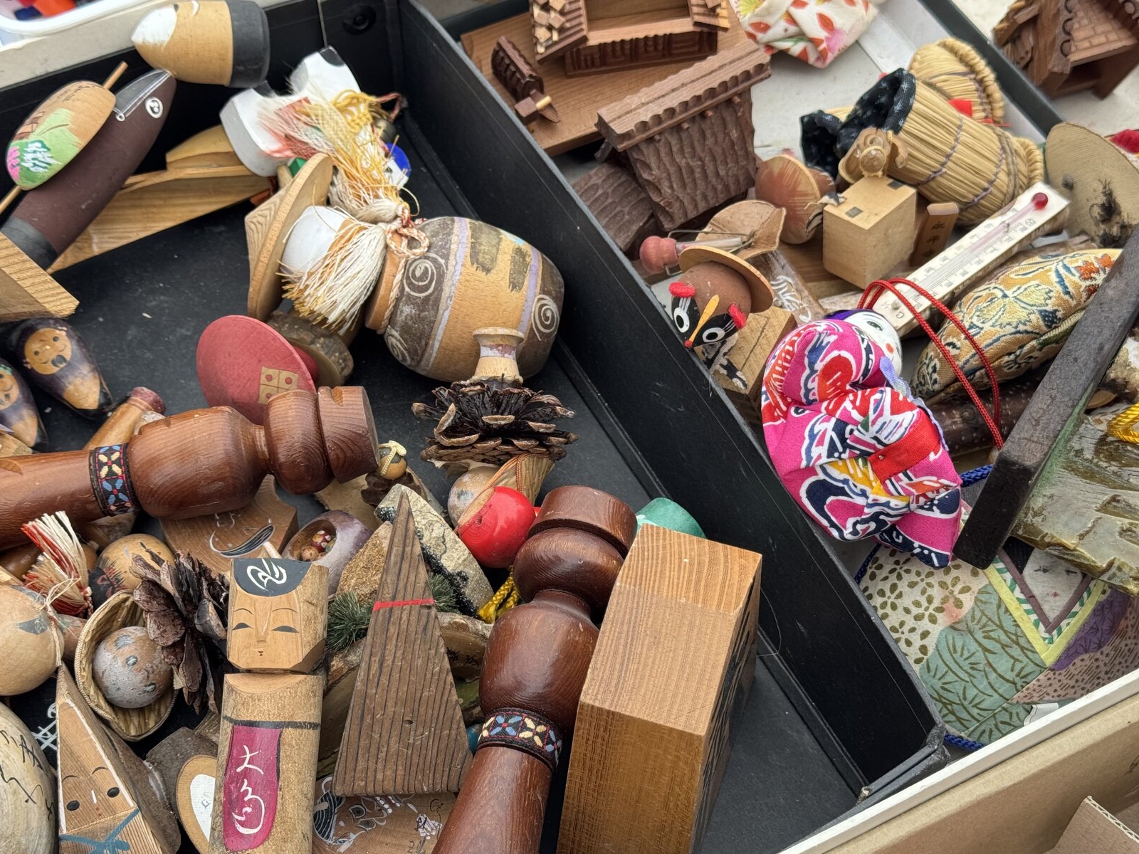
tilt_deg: -54.6
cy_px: 478
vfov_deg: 27.0
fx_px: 1777
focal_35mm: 54
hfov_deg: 35.5
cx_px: 508
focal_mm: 6.76
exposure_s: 1/454
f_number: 1.78
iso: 64
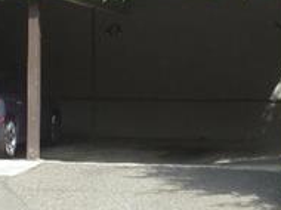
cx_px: 64
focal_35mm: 118
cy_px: 9
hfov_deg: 16.6
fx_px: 957
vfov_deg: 12.4
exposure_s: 1/160
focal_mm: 6.3
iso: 80
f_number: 4.5
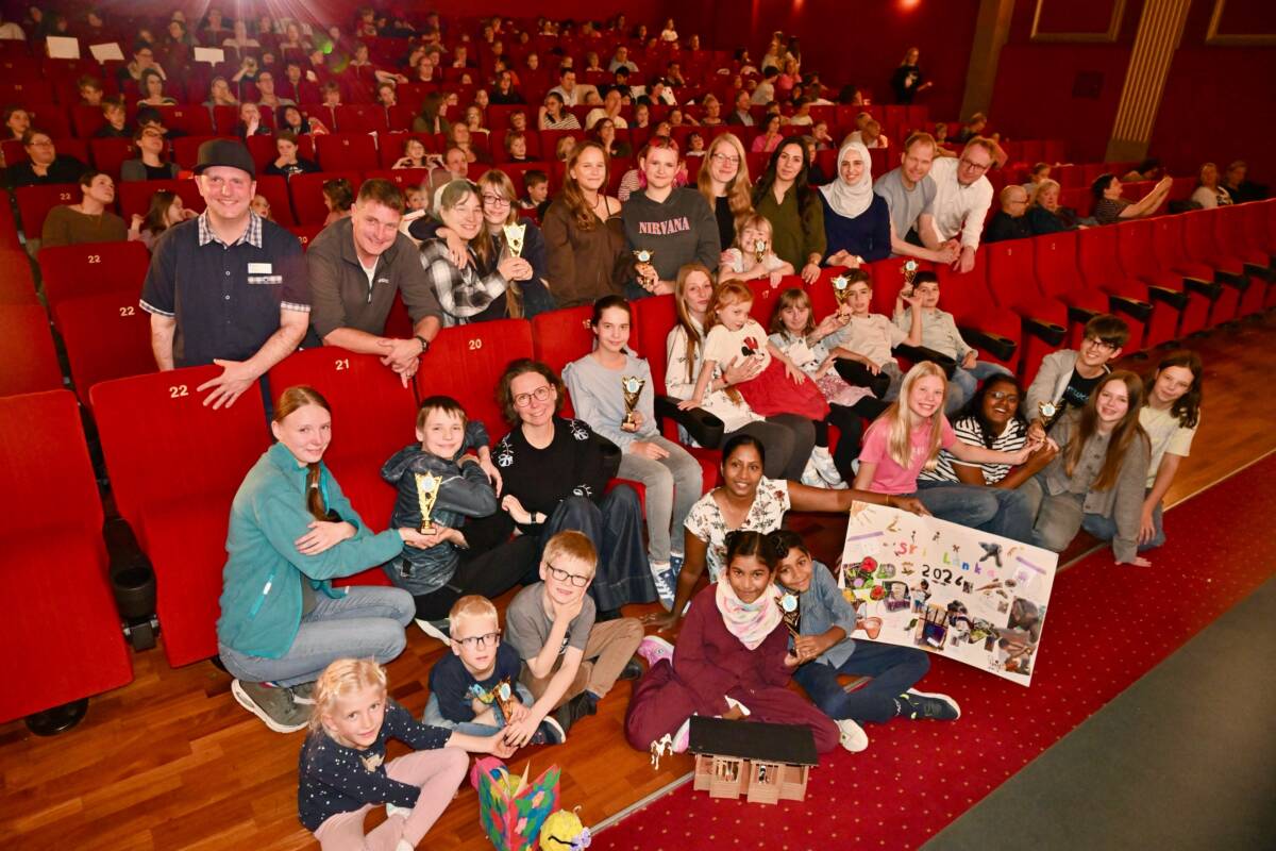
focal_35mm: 24
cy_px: 426
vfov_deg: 53.1
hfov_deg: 73.7
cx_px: 638
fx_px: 851
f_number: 5.6
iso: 3200
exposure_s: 1/30
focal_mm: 24
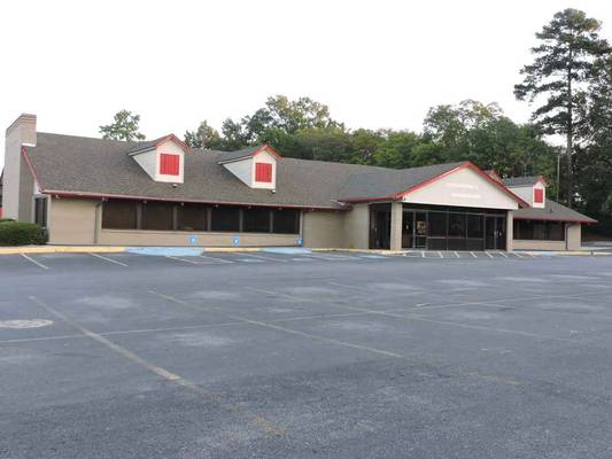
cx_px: 306
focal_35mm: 35
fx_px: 619
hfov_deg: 52.6
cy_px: 230
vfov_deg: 40.7
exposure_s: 1/50
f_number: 3.3
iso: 125
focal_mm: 6.2
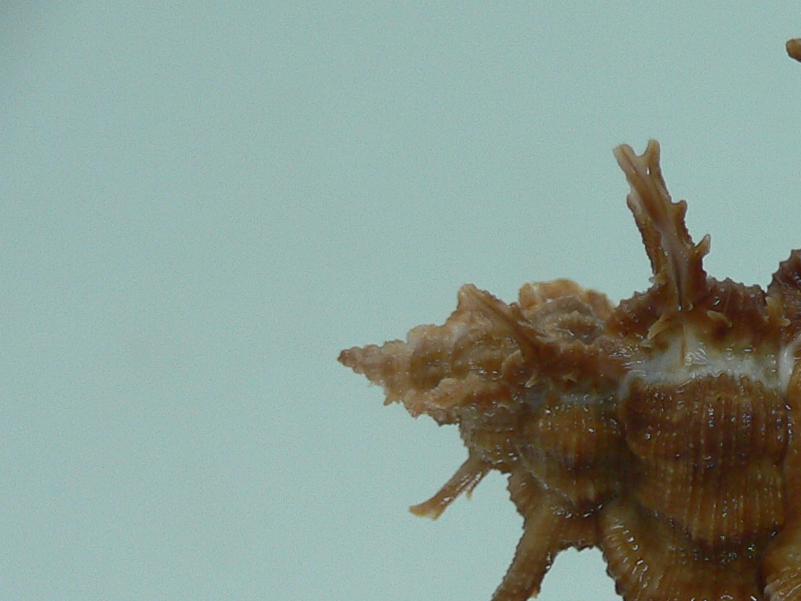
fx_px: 1828
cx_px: 881
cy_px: 573
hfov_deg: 23.2
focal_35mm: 79
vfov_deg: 18.3
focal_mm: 4.6
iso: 100
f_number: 2.8
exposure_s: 1/60
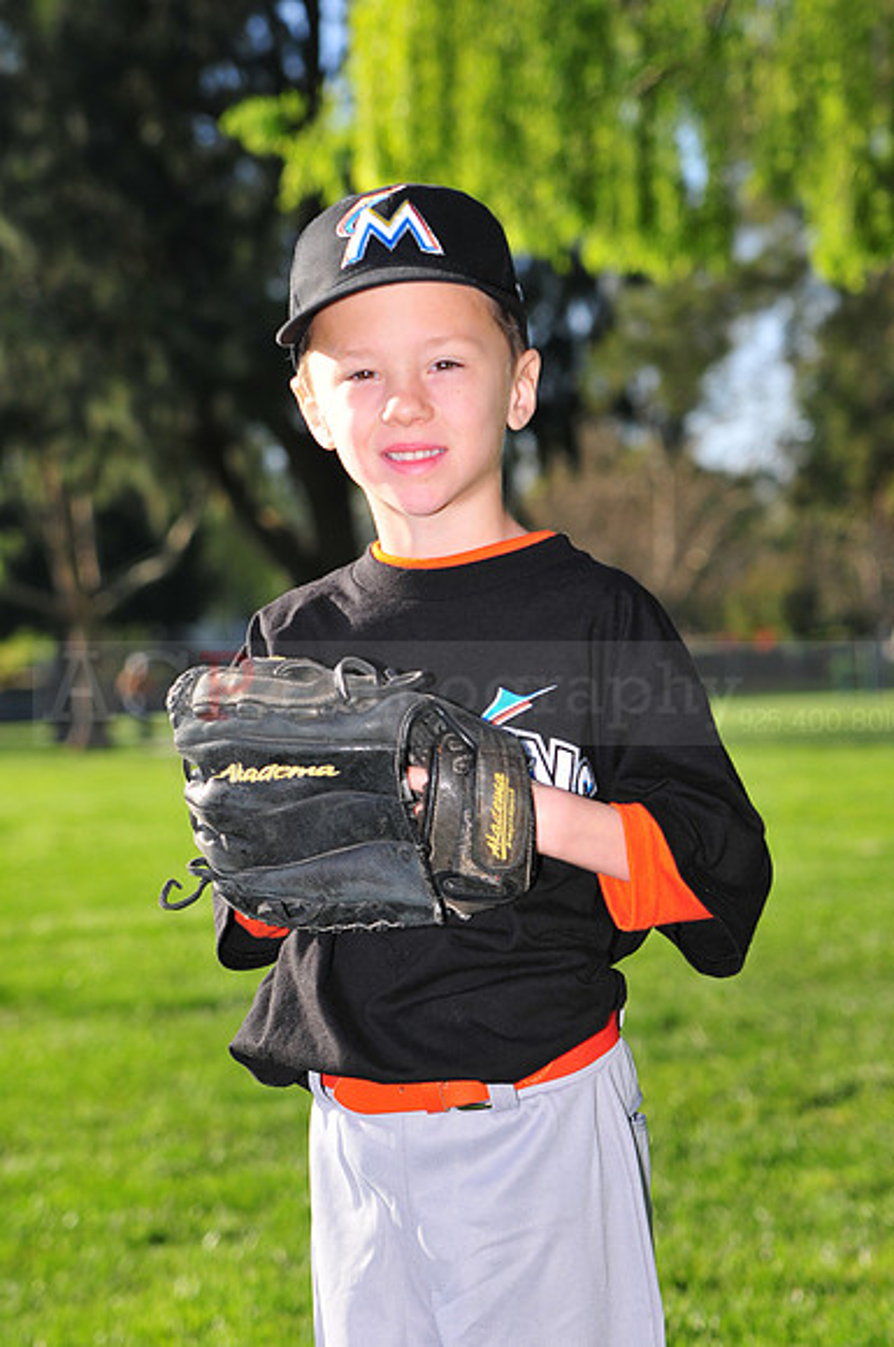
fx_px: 4203
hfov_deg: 12.1
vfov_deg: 18.2
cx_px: 447
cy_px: 674
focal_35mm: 112
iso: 200
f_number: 4.5
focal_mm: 75
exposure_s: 1/800
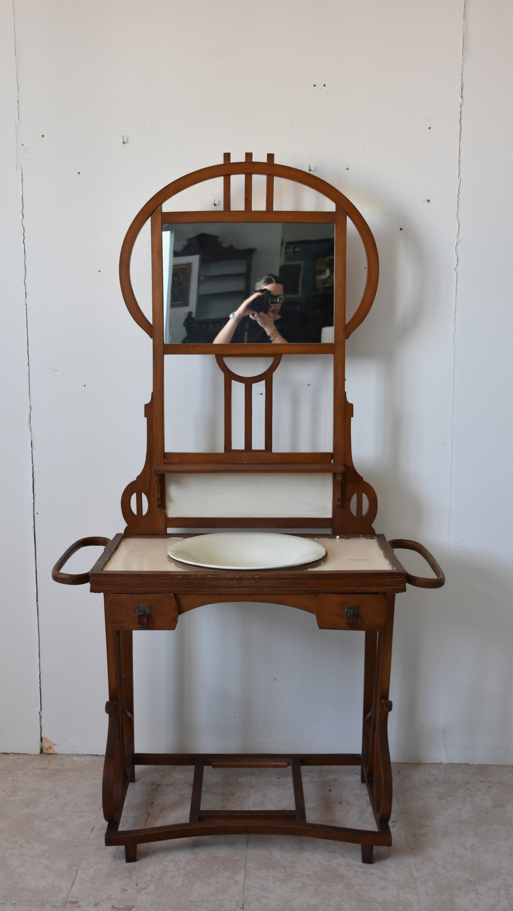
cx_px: 236
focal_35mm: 38
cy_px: 453
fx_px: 919
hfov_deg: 31.2
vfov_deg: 52.8
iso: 800
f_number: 5
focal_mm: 24
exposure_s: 1/100
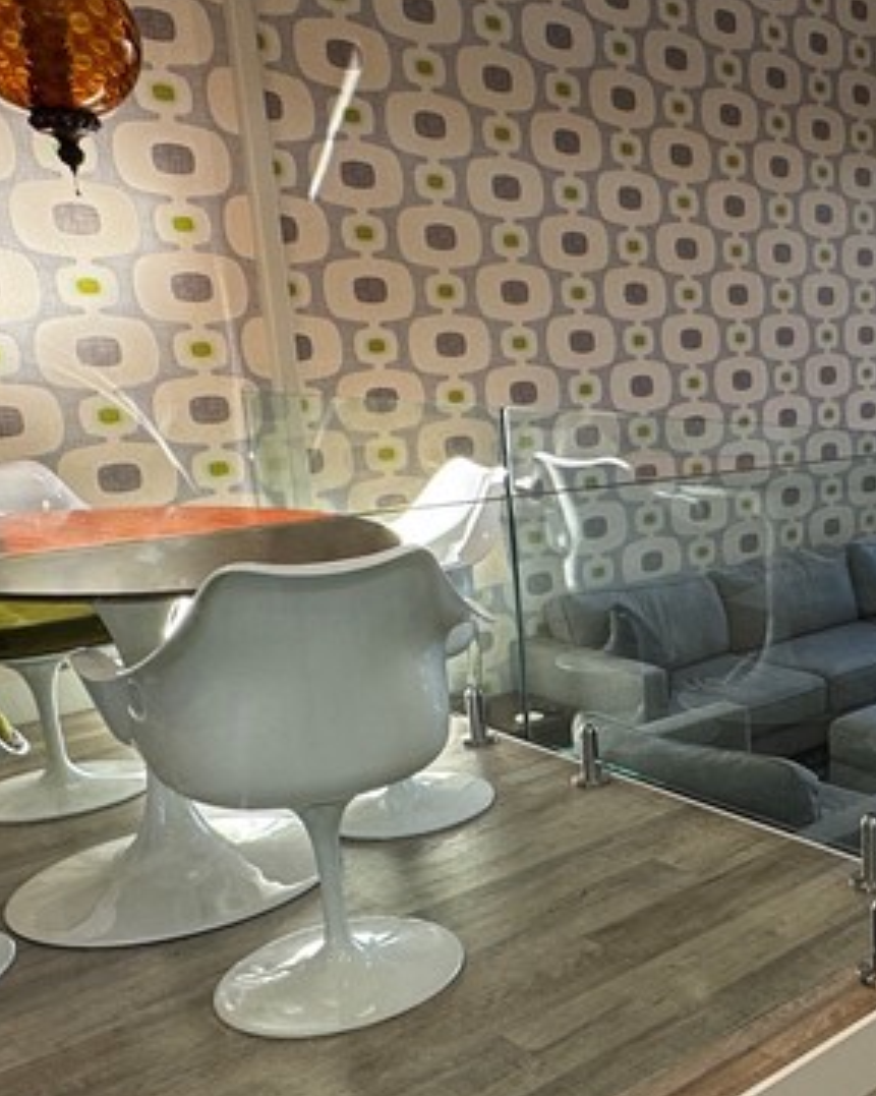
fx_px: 1264
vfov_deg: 46.7
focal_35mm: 39
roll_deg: +0.5
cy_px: 644
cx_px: 897
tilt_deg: -15.1
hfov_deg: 34.4
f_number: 2.2
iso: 100
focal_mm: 2.22
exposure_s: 1/120
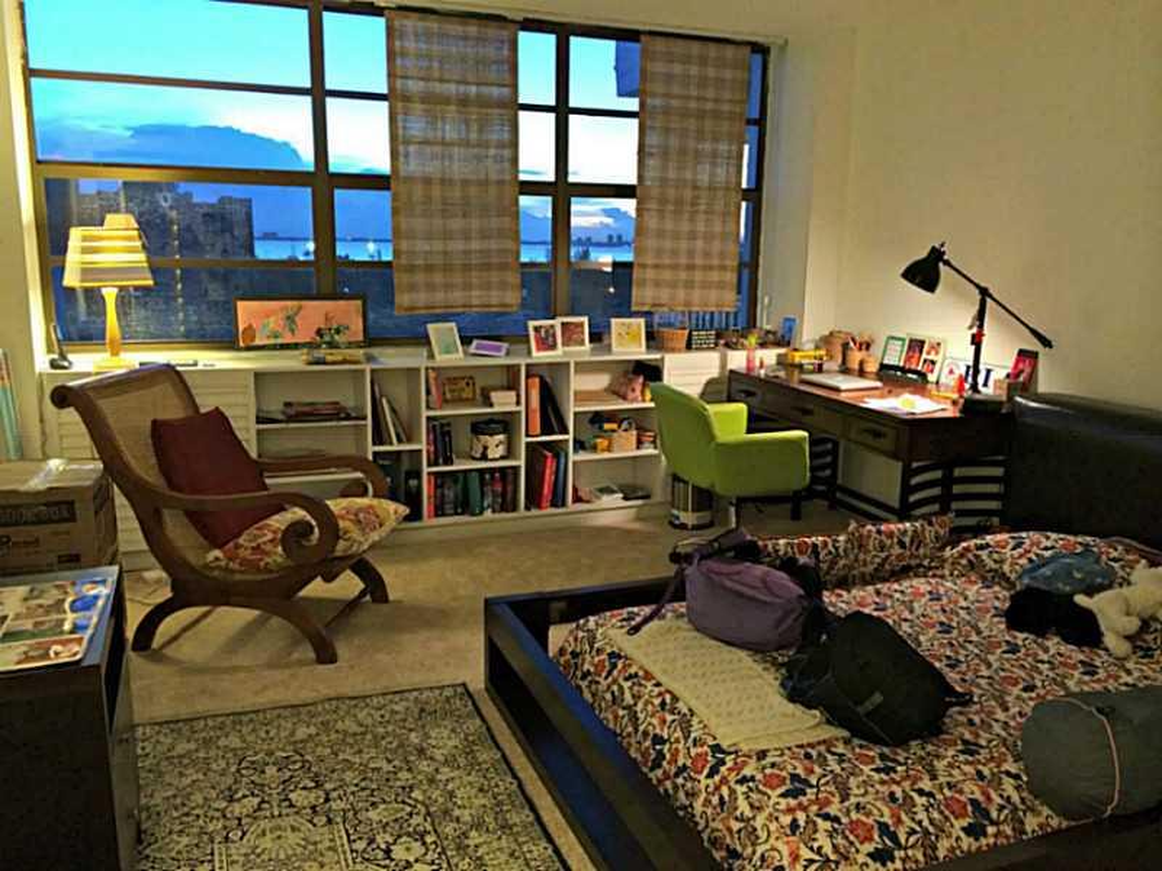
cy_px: 436
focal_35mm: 30
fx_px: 1007
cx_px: 581
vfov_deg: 46.8
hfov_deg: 60.0
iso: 250
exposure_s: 1/30
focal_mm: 4.12
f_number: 2.2
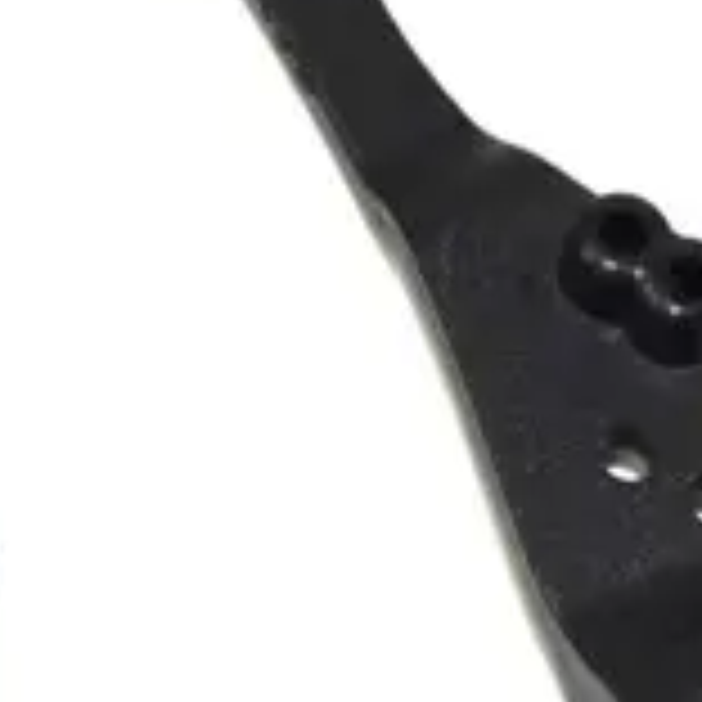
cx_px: 4
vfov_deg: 8.3
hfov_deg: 8.3
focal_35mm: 209
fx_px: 4795
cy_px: -90
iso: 100
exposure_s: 1/40
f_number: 13
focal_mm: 32
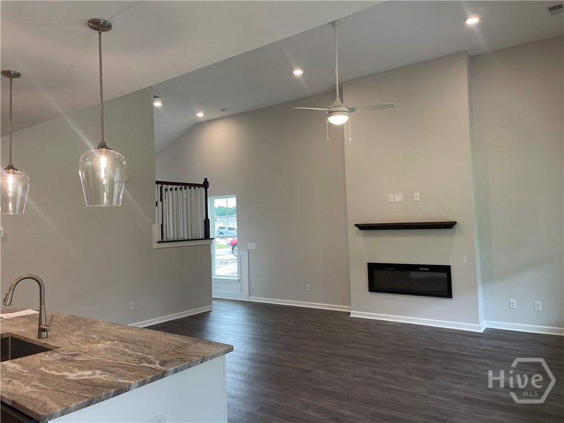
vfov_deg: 54.9
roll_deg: +1.7
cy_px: 212
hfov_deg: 69.4
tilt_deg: +1.4
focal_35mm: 25
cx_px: 282
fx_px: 407
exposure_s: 1/120
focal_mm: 5.1
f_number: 1.6
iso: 80
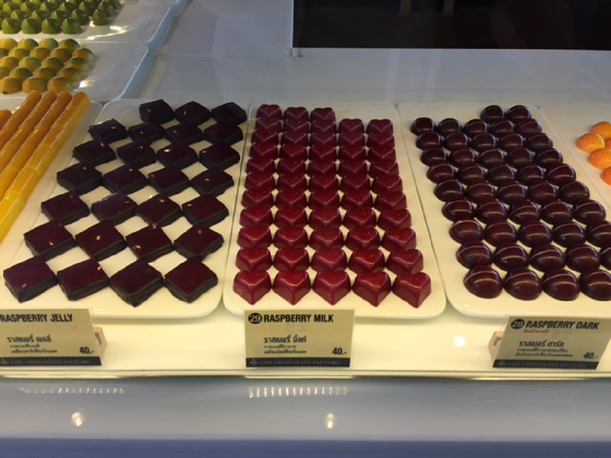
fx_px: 512
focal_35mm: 29
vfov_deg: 48.2
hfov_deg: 61.7
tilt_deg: -41.3
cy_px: 229
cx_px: 306
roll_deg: -0.8
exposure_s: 1/33
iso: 32
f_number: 2.2
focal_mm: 4.15
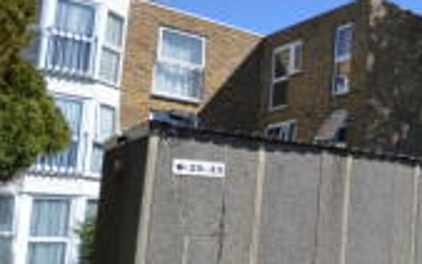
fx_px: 495
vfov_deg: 29.7
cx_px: 589
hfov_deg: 31.3
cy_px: 181
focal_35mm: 43
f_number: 7.1
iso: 100
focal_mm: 10
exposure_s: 1/200
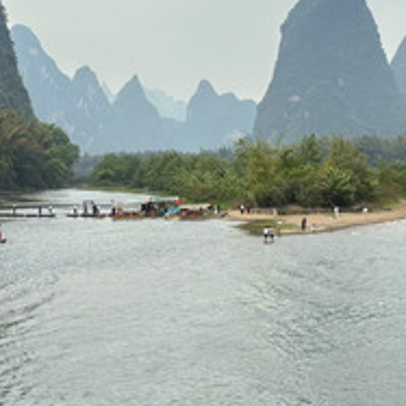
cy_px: 196
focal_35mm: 86
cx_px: 176
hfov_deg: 20.2
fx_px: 1141
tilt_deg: -0.4
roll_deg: +0.5
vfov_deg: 20.2
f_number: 1.6
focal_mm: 5.96
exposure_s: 1/2639
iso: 50
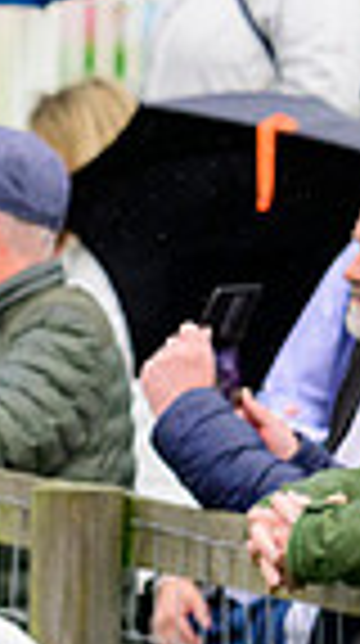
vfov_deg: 3.0
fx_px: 12320
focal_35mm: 723
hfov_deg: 1.7
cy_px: 673
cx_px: -711
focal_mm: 170
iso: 2000
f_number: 5.6
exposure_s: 1/1250
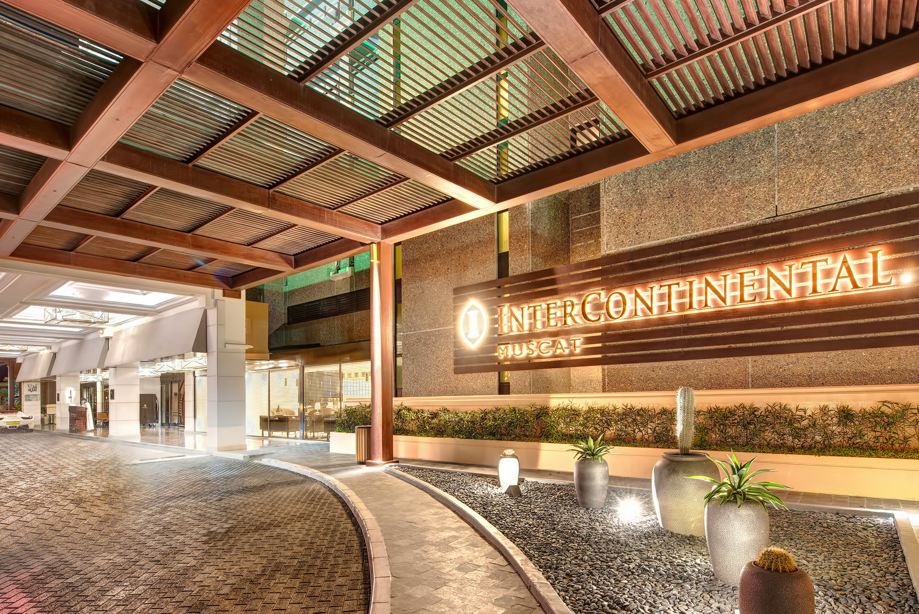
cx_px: 412
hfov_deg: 86.6
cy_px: 386
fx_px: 485
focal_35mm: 19
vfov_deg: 63.6
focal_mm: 14
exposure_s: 2
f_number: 7.1
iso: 400
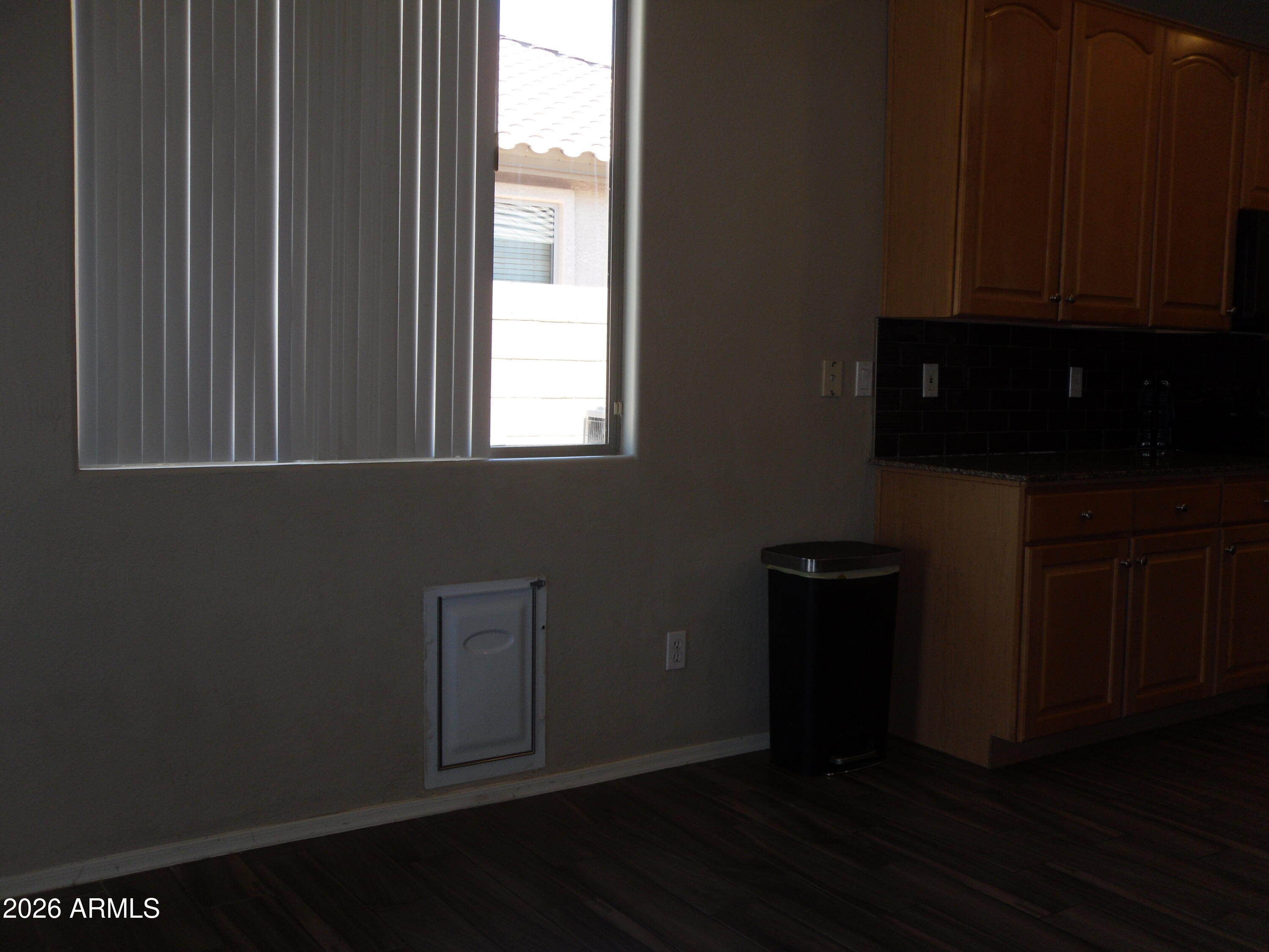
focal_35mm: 35
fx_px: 1283
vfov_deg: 40.7
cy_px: 476
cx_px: 634
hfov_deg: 52.6
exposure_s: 1/45
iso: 80
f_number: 3.5
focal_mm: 6.3
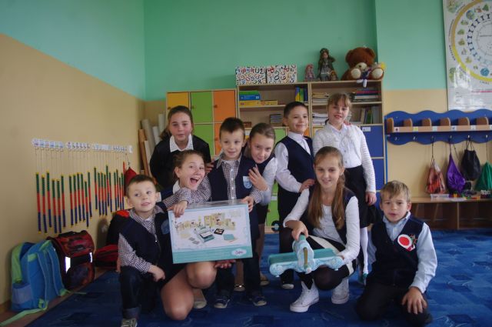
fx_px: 369
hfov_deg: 67.4
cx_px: 246
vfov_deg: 47.8
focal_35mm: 27
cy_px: 164
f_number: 3.5
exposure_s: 1/25
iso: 200
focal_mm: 18
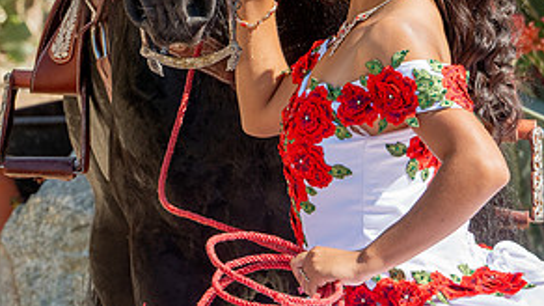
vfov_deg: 2.9
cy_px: -160
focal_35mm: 418
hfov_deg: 5.2
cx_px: 282
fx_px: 6027
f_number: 11
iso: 250
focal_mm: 155
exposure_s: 1/200
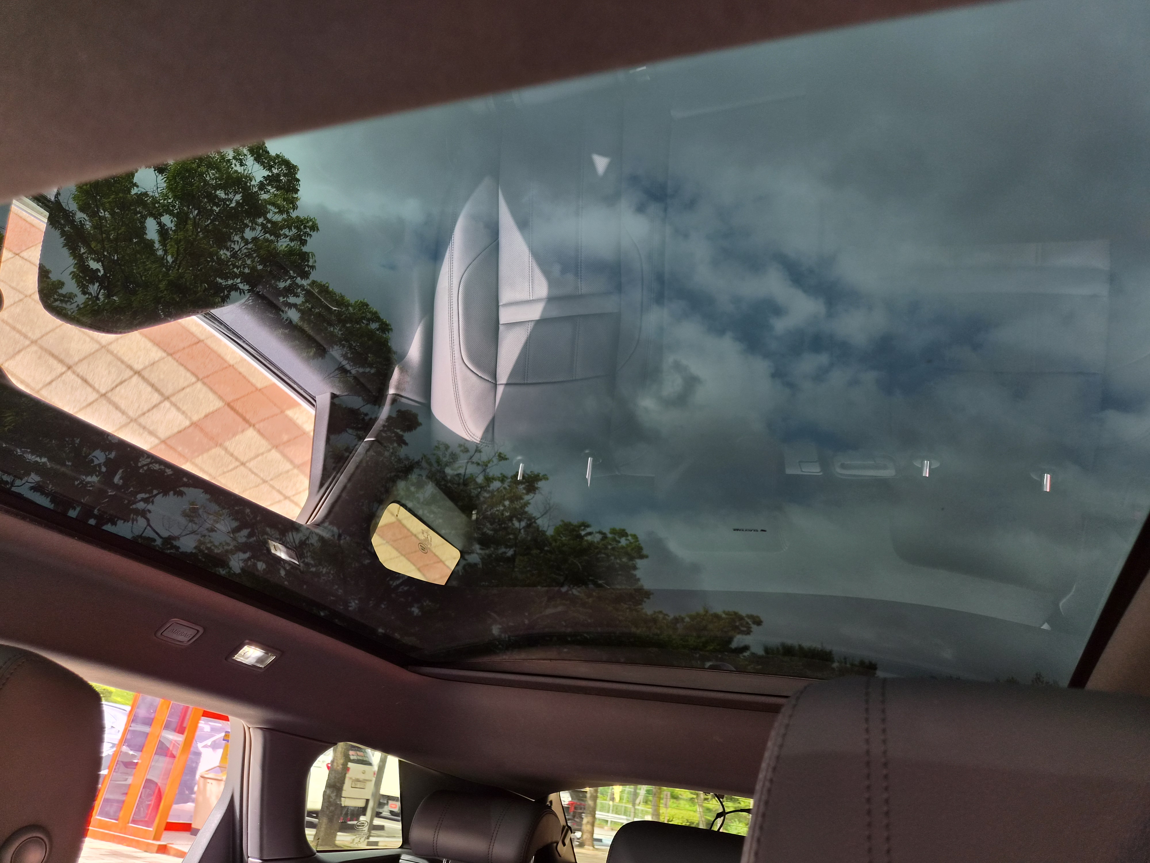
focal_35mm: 23
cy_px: 432
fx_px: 764
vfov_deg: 58.9
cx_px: 575
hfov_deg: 73.9
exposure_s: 1/180
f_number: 1.8
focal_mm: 5.4
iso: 80
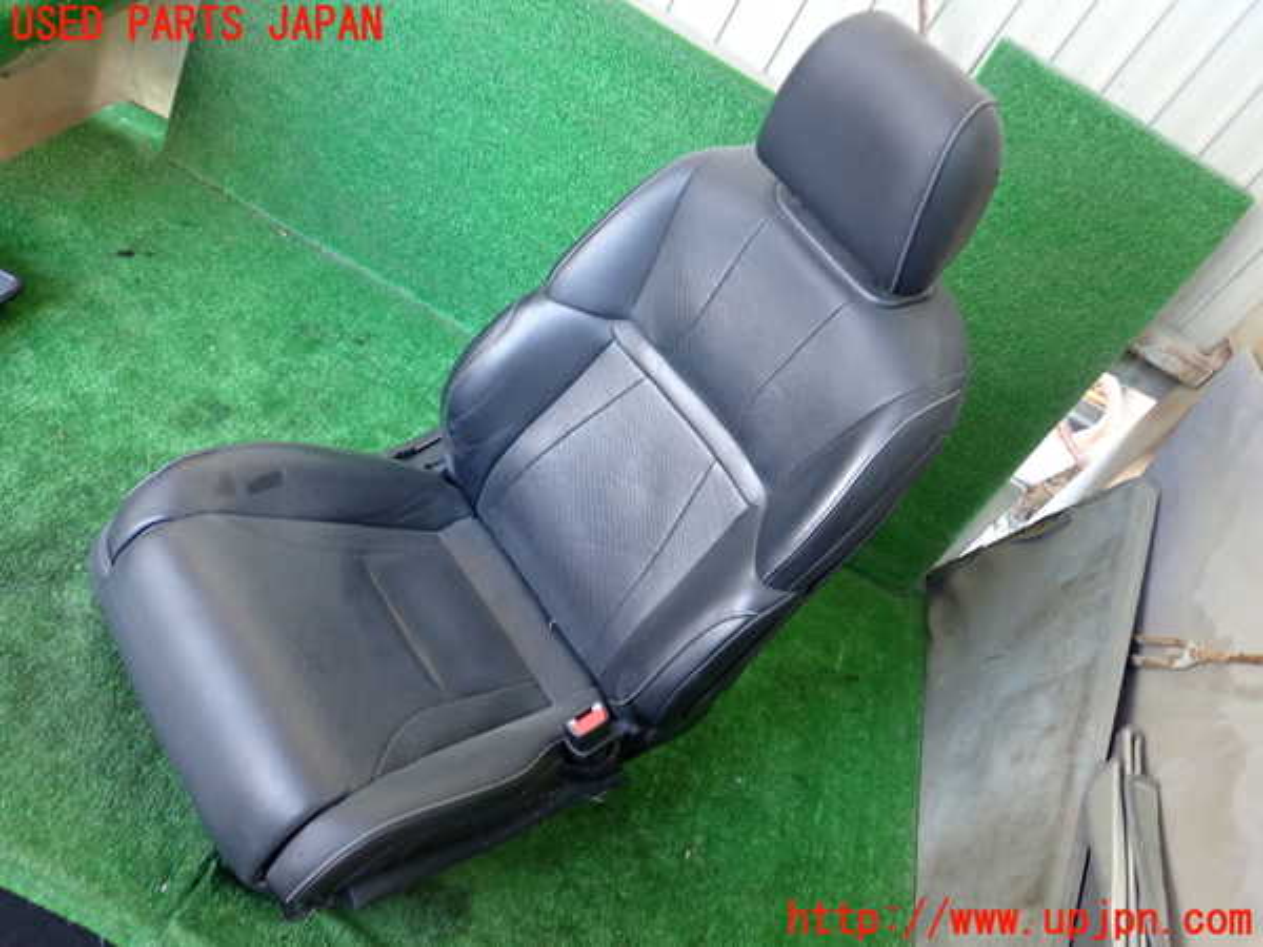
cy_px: 474
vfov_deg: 46.8
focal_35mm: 30
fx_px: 1095
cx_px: 632
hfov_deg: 60.0
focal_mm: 5.4
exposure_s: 1/30
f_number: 2.3
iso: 250
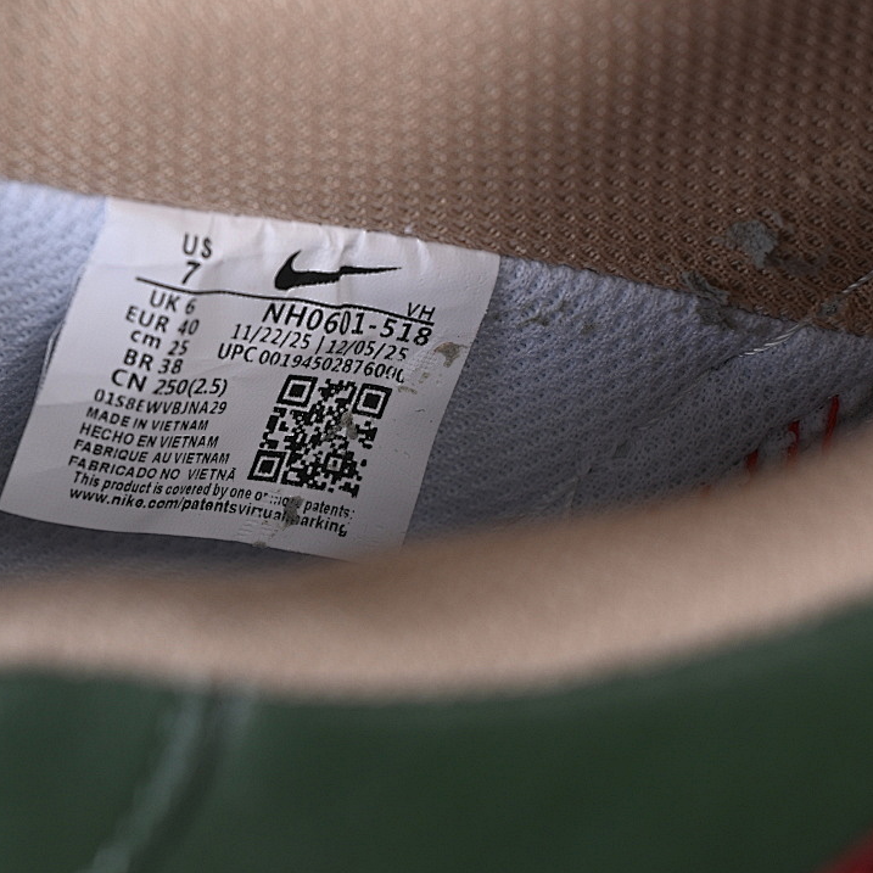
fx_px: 2739
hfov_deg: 18.0
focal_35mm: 96
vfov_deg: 18.1
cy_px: 436
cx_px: 257
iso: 160
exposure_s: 1/80
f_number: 7.1
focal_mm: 50
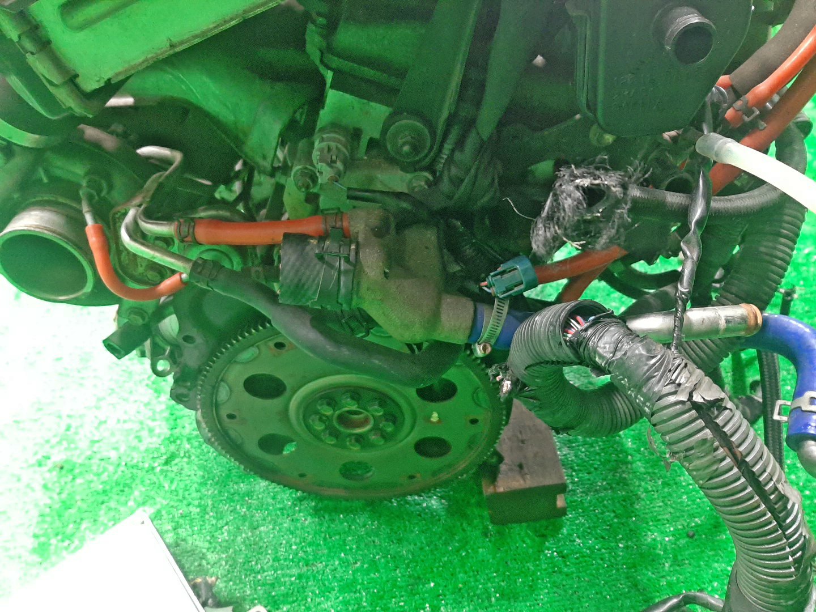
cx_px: 408
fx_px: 613
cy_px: 306
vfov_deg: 53.1
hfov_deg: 67.3
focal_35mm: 26
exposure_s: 1/25
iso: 315
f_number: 1.7
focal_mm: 3.93
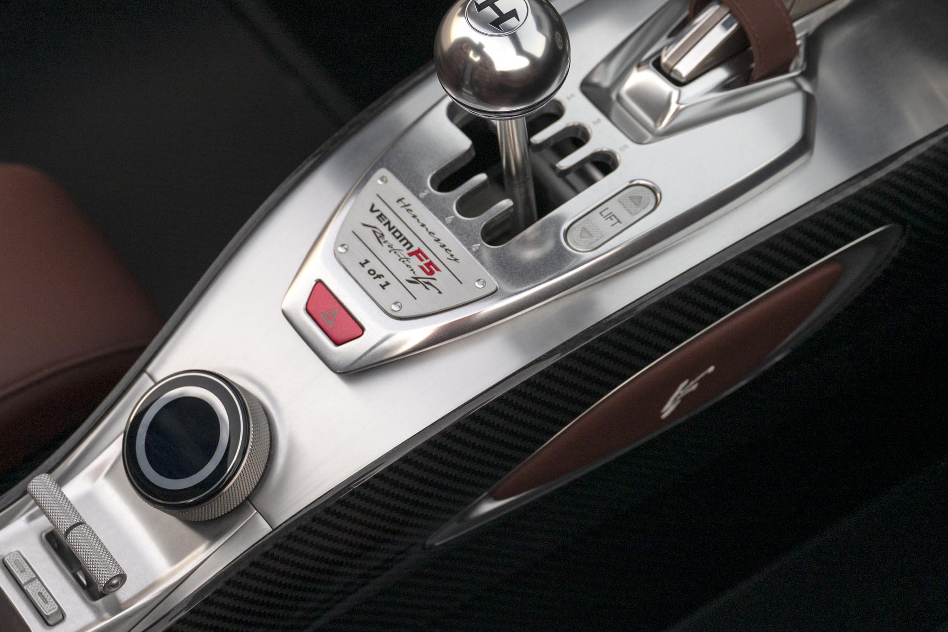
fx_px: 2422
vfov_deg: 14.9
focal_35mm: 92
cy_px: 267
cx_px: 481
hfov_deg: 22.1
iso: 400
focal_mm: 53
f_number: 4
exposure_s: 1/40
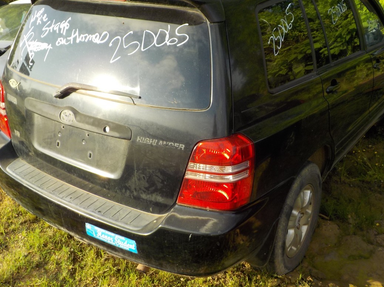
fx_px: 410
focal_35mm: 37
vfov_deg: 38.6
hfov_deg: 50.1
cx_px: 178
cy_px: 124
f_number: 3.3
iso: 125
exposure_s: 1/400
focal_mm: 4.1
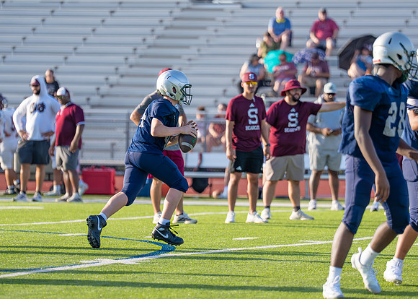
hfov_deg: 7.1
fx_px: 3382
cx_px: 204
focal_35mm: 285
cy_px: 144
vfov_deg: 5.1
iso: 320
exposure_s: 1/3200
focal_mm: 175
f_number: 2.8
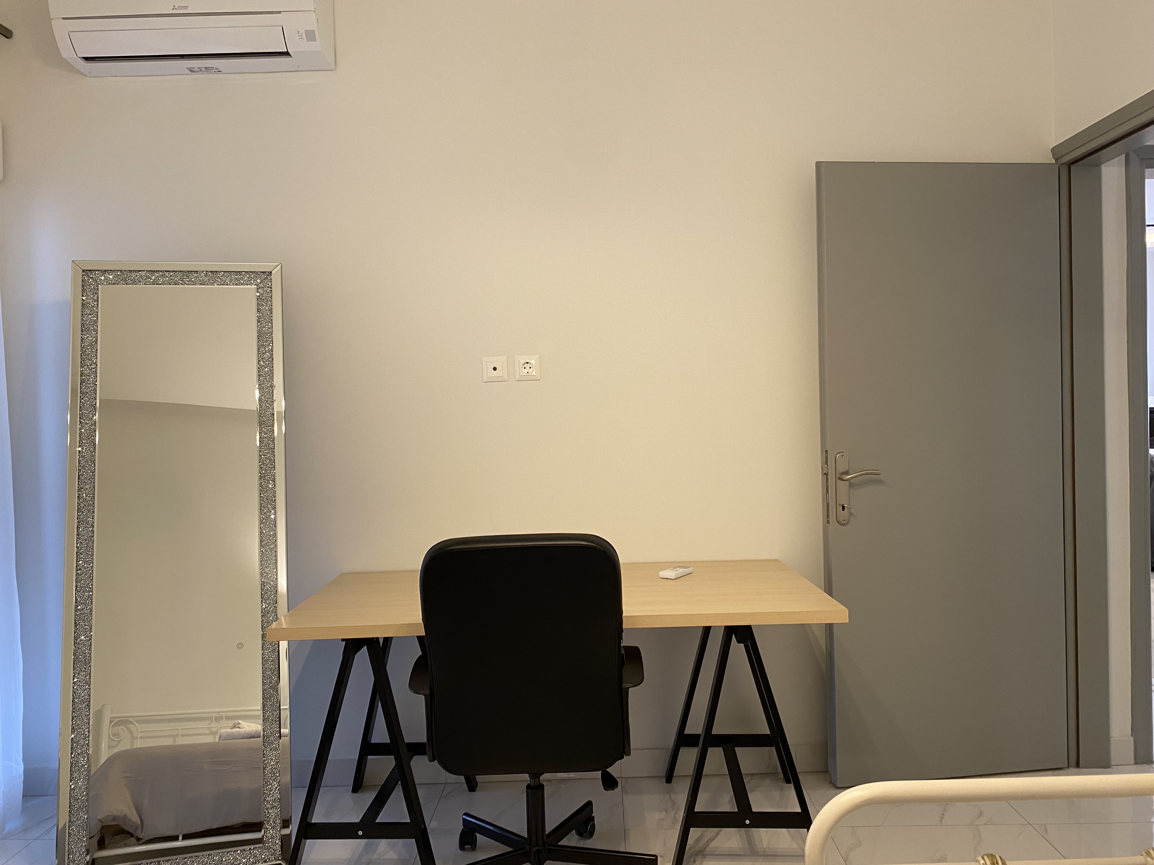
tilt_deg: -1.9
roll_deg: +2.1
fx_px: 867
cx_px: 577
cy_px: 432
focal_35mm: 26
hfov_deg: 67.3
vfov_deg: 53.1
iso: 125
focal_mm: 4.25
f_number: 1.8
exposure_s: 1/54
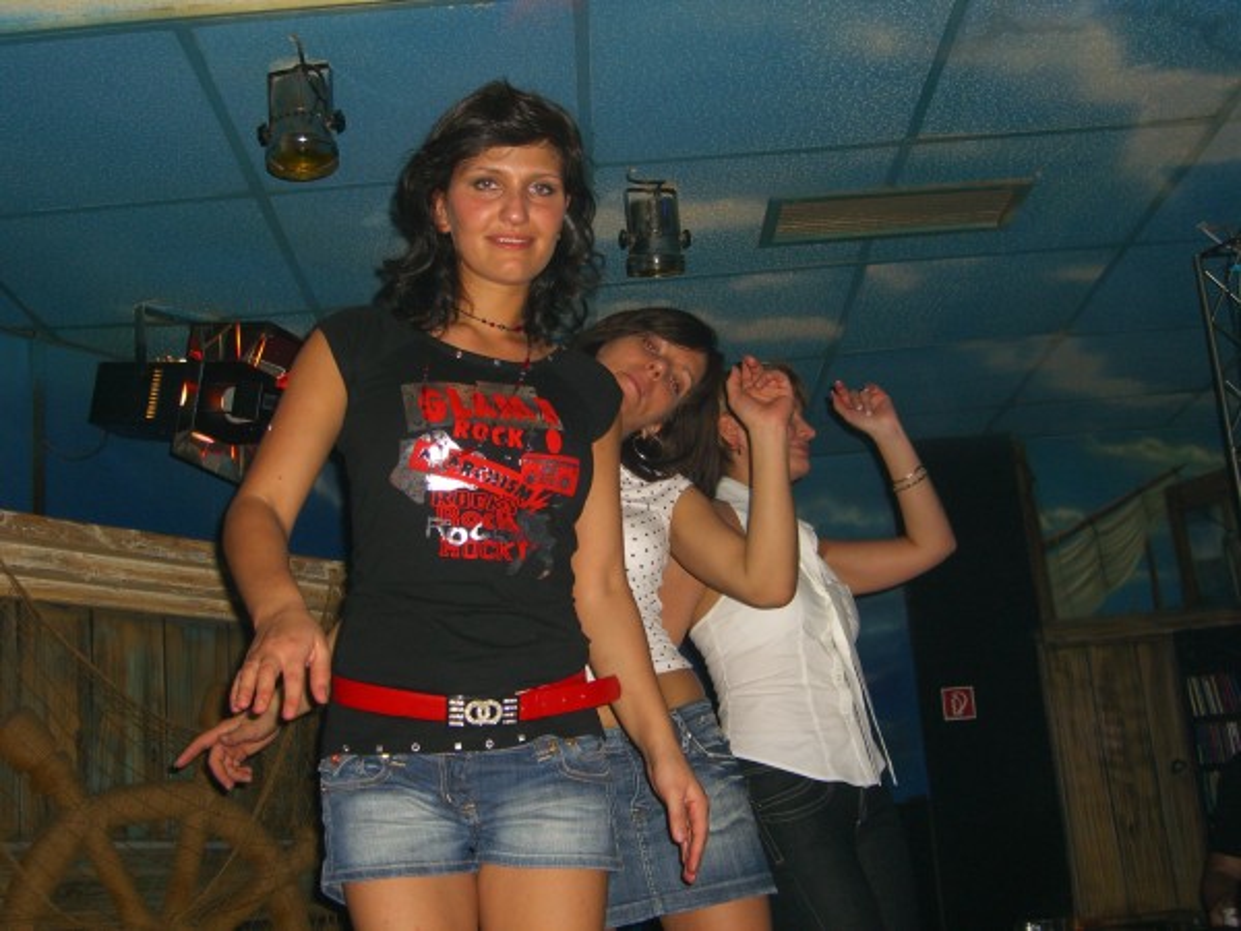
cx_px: 620
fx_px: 1649
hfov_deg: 41.2
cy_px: 466
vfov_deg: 31.5
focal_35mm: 46
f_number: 3.1
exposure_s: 1/60
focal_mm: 9.5
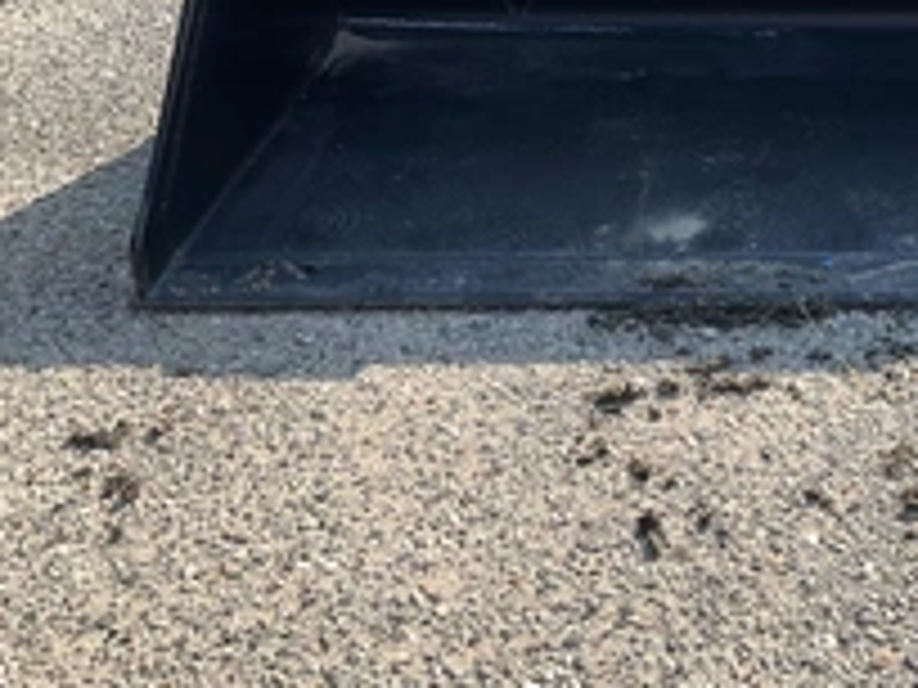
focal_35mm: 57
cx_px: 832
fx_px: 1512
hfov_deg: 32.1
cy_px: 112
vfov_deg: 25.1
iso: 25
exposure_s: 1/855
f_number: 1.8
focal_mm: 3
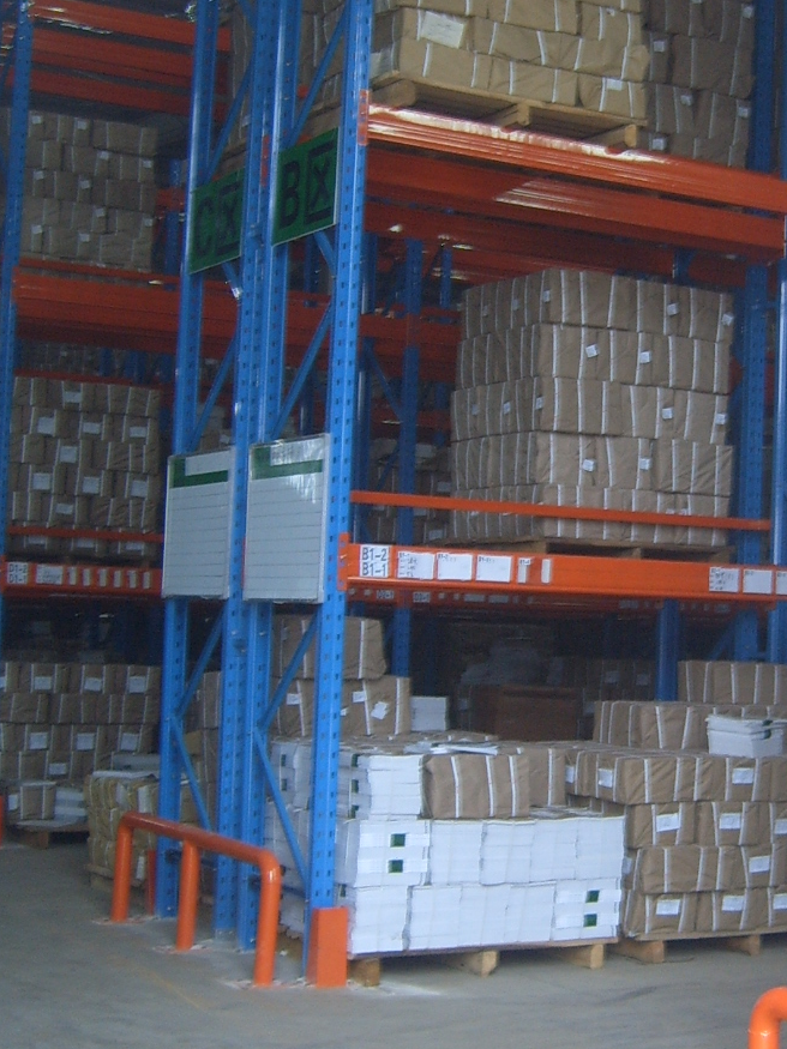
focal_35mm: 64
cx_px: 588
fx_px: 1941
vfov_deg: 30.3
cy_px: 499
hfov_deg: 22.7
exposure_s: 1/30
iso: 55
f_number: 2.8
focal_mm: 5.8
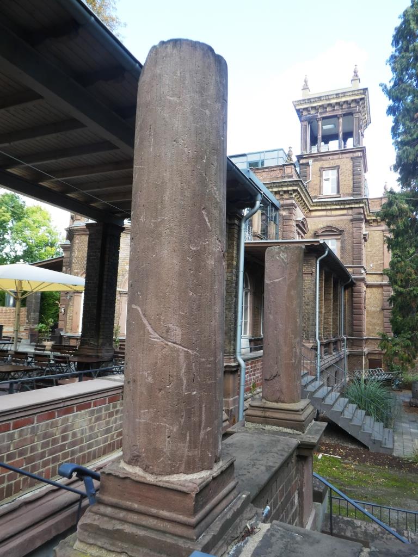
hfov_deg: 56.8
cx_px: 209
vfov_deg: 71.6
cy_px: 278
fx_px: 386
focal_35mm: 24
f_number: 3.3
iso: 80
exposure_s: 1/100
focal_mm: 4.3
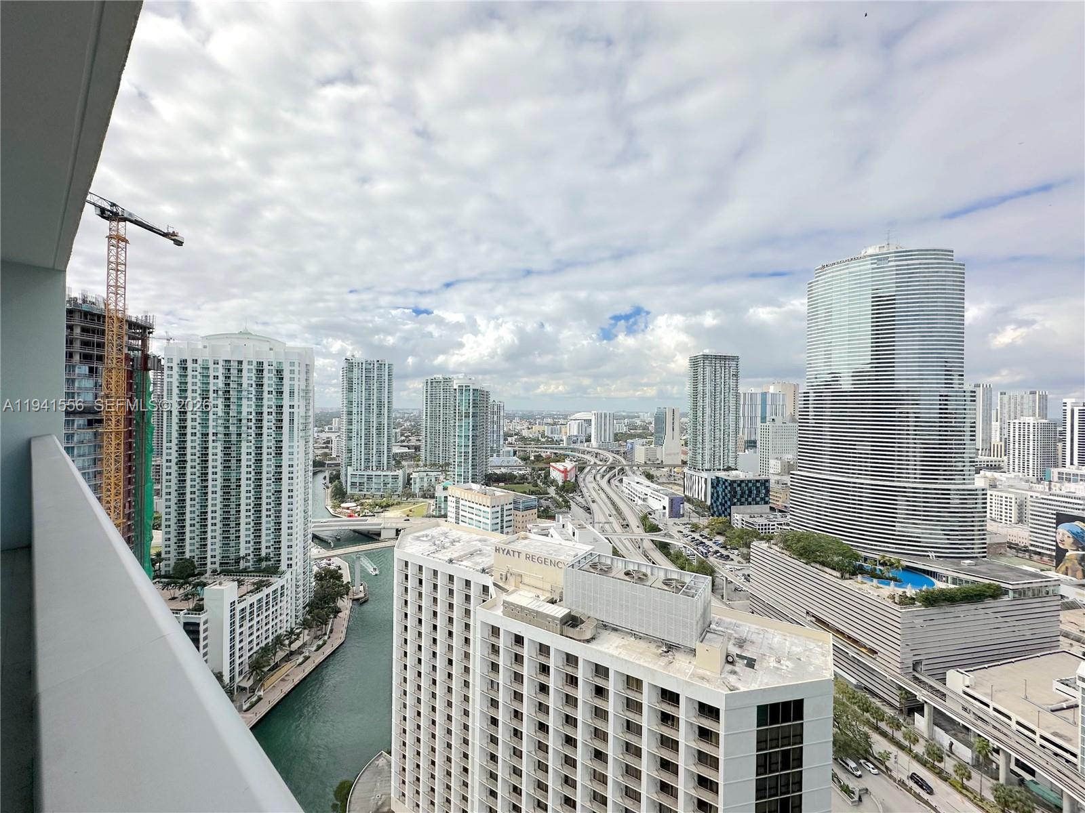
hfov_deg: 102.1
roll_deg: -1.4
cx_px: 542
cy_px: 406
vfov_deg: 85.7
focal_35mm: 14
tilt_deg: -0.3
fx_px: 439
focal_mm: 2.22
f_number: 2.2
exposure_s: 1/4464
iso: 50
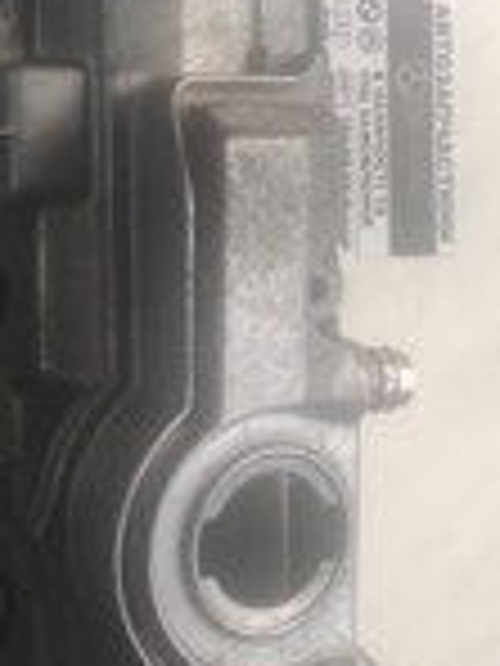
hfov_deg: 25.3
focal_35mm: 55
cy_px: 230
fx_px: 1059
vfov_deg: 34.7
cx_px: 7
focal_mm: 4.74
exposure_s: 1/50
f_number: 1.79
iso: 107
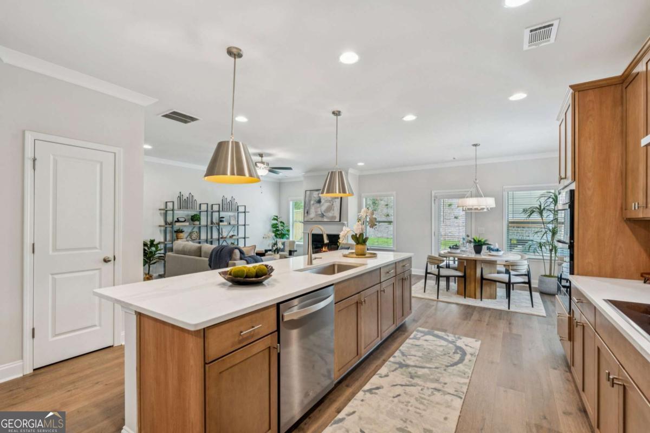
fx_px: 289
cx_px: 325
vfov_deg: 73.7
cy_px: 216
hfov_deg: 96.7
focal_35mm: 16
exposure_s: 1/15
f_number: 8
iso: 400
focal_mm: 16
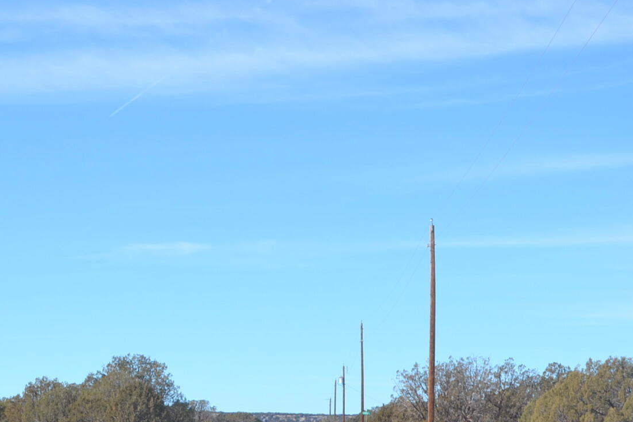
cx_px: 64
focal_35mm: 145
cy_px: 439
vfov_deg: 9.4
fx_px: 2550
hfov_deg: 14.0
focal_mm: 46
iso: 100
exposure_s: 1/250
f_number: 8
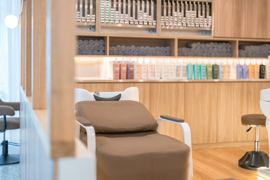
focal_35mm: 50
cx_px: 135
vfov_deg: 27.0
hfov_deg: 39.6
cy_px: 90
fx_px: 375
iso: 320
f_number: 2
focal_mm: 50
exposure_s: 1/125
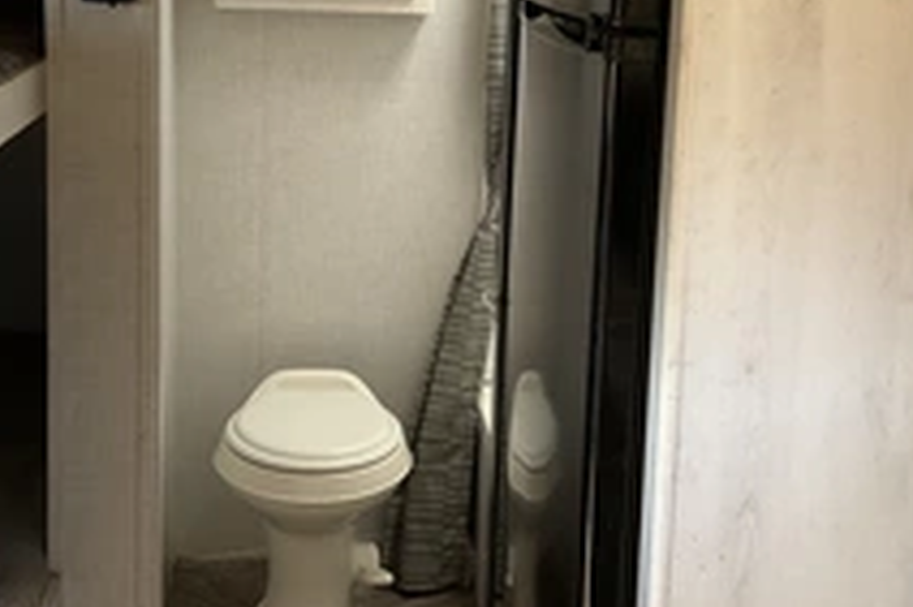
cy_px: 142
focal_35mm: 57
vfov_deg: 23.5
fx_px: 1444
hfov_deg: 35.0
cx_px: 392
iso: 50
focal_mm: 3
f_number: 1.8
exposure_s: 1/122
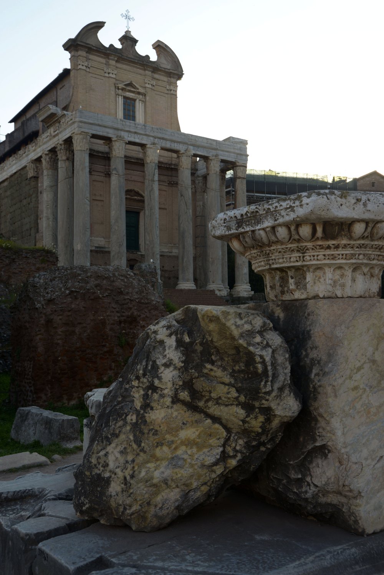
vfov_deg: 50.7
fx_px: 607
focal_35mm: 38
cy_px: 288
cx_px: 192
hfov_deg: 35.1
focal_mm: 38
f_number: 11
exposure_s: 1/80
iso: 200
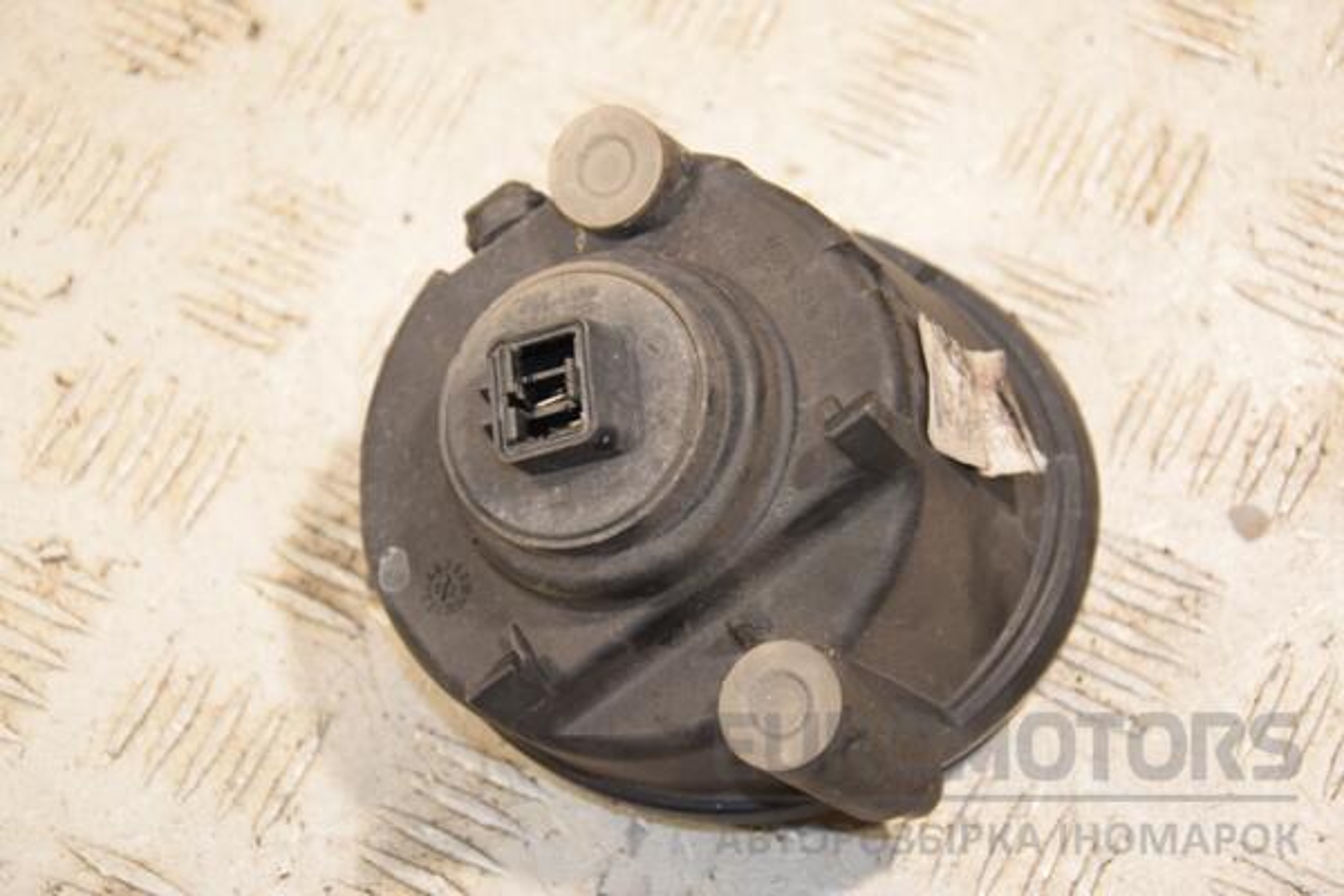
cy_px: 448
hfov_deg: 20.6
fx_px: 3696
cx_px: 672
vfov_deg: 13.8
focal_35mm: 99
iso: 720
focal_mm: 66
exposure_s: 1/125
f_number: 5.6
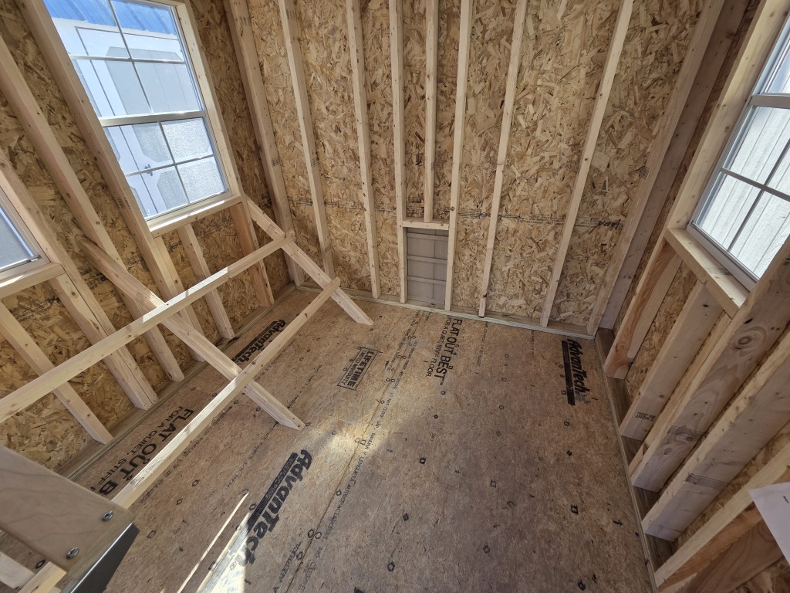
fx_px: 297
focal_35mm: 13
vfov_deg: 89.9
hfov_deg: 106.2
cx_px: 395
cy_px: 296
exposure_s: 1/262
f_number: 2.2
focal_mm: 2.2
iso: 50
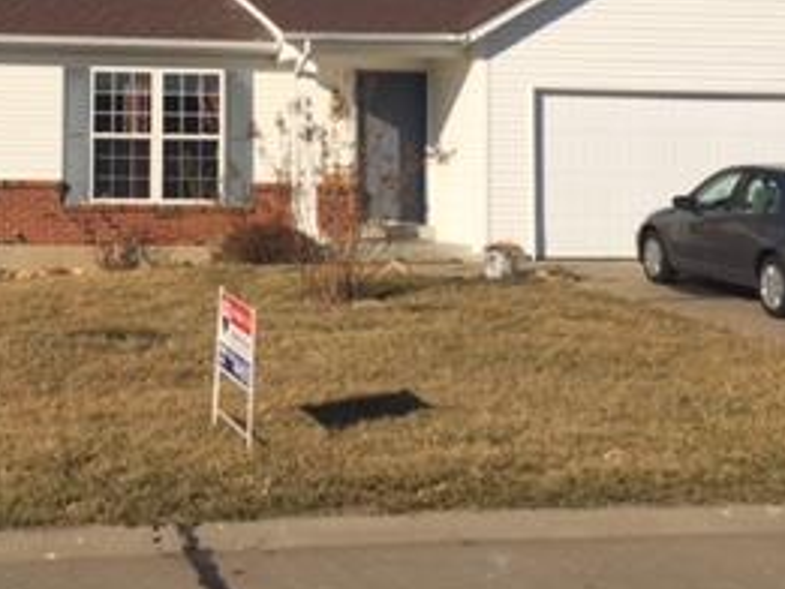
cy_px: 45
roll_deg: -1.7
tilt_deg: +5.1
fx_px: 1611
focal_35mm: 71
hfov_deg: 26.9
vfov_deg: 20.3
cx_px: 174
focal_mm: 4.15
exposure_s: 1/3968
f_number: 2.2
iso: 32
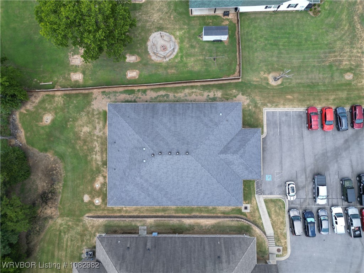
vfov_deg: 56.8
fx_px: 252
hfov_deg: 71.6
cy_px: 136
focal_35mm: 24
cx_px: 182
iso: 100
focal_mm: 6.72
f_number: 1.7
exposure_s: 1/725
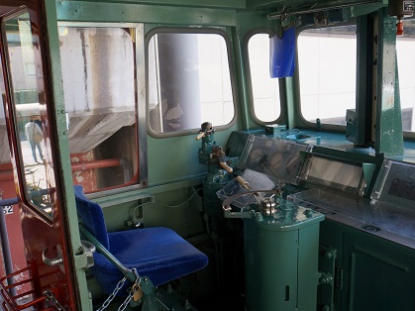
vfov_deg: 42.0
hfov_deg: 54.1
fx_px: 405
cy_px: 155
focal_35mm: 34
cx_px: 234
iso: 100
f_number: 4
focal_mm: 20.5
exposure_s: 1/80
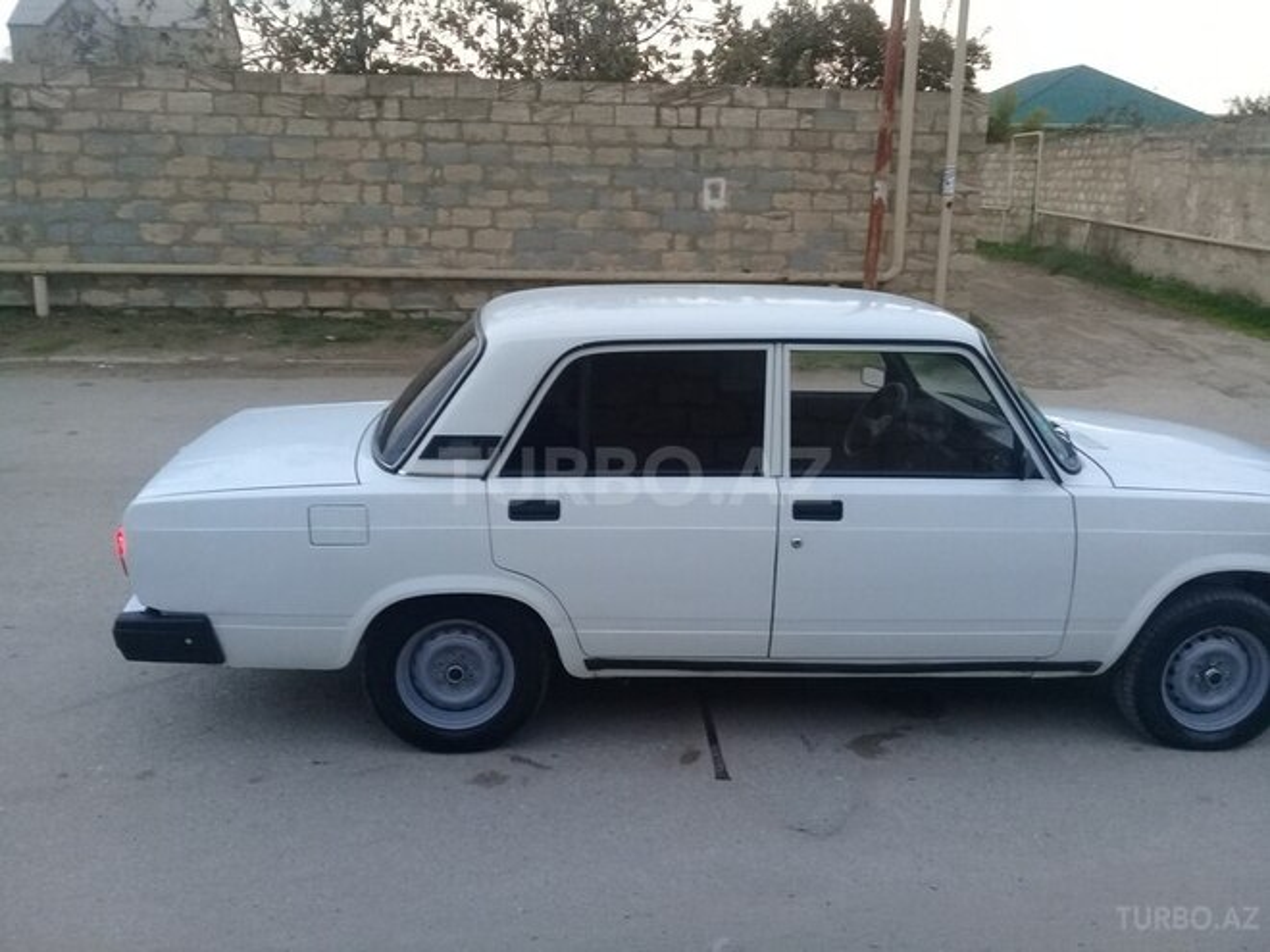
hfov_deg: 58.4
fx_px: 1137
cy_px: 476
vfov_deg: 45.4
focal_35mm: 31
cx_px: 635
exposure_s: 1/33
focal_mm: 3.3
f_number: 2.2
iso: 100
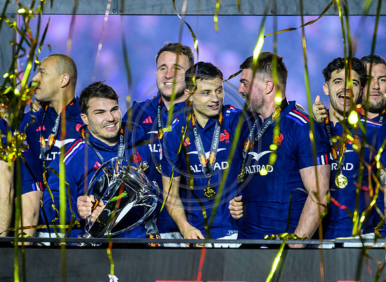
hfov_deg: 2.5
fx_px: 8728
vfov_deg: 1.9
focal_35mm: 790
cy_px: 148
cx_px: 195
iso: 10000
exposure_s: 1/640
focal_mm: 560
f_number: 4
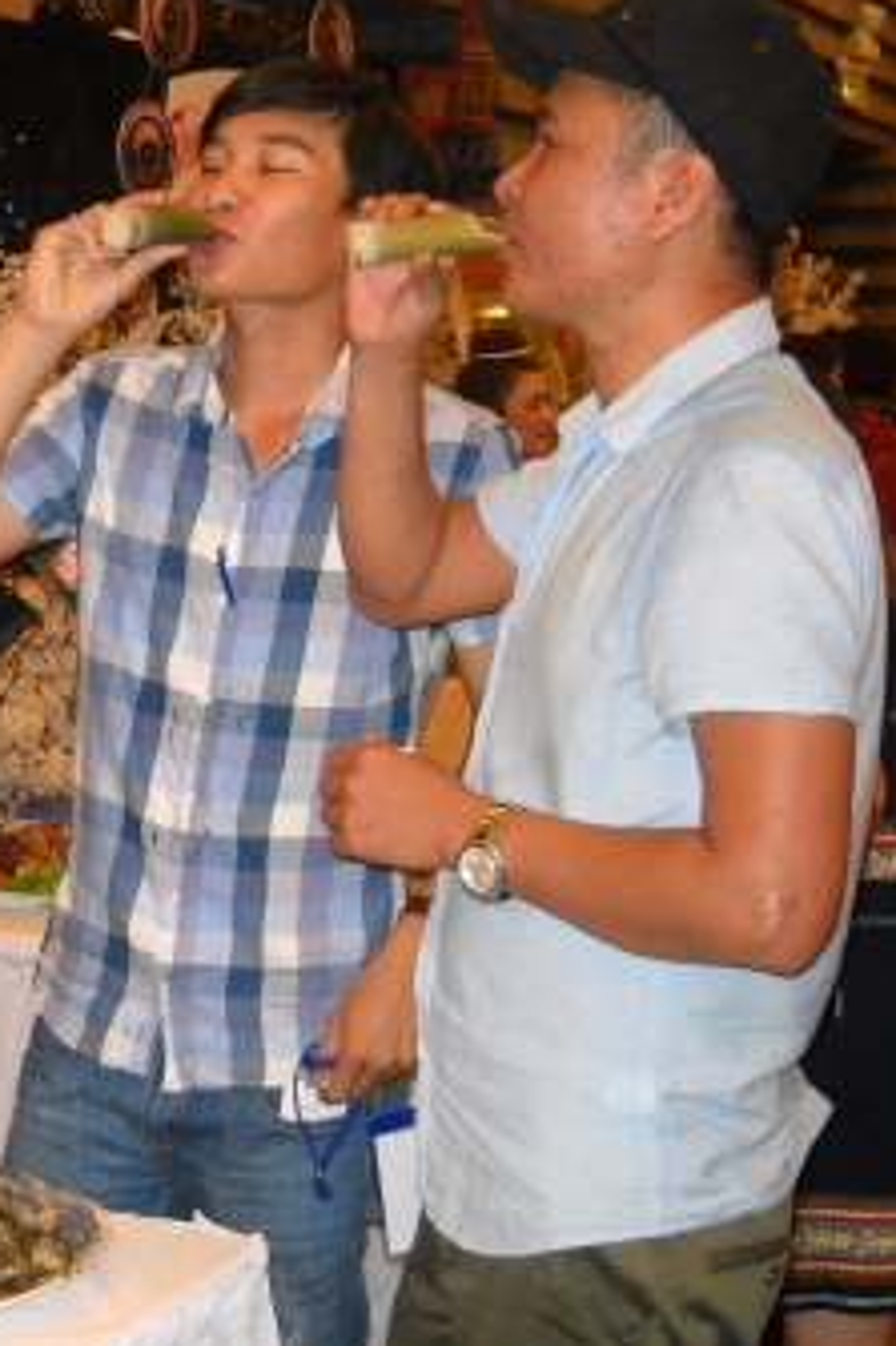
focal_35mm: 70
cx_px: -201
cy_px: 623
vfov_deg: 28.8
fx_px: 2616
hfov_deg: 18.4
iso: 400
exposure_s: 1/30
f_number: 3.1
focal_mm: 6.72
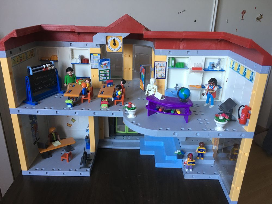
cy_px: 102
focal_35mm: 29
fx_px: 228
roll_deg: -2.1
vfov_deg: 48.2
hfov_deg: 61.7
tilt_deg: -22.0
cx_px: 136
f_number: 2.2
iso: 100
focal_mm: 4.15
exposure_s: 1/33
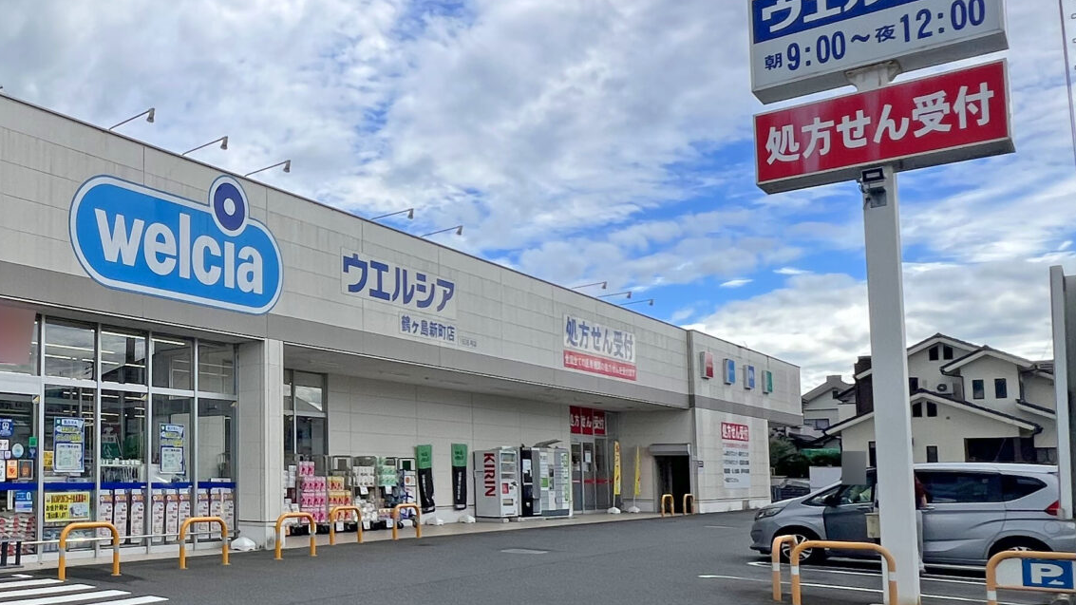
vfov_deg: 36.4
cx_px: 163
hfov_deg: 55.1
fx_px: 913
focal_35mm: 32
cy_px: 393
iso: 32
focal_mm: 1.57
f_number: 1.8
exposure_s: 1/1292
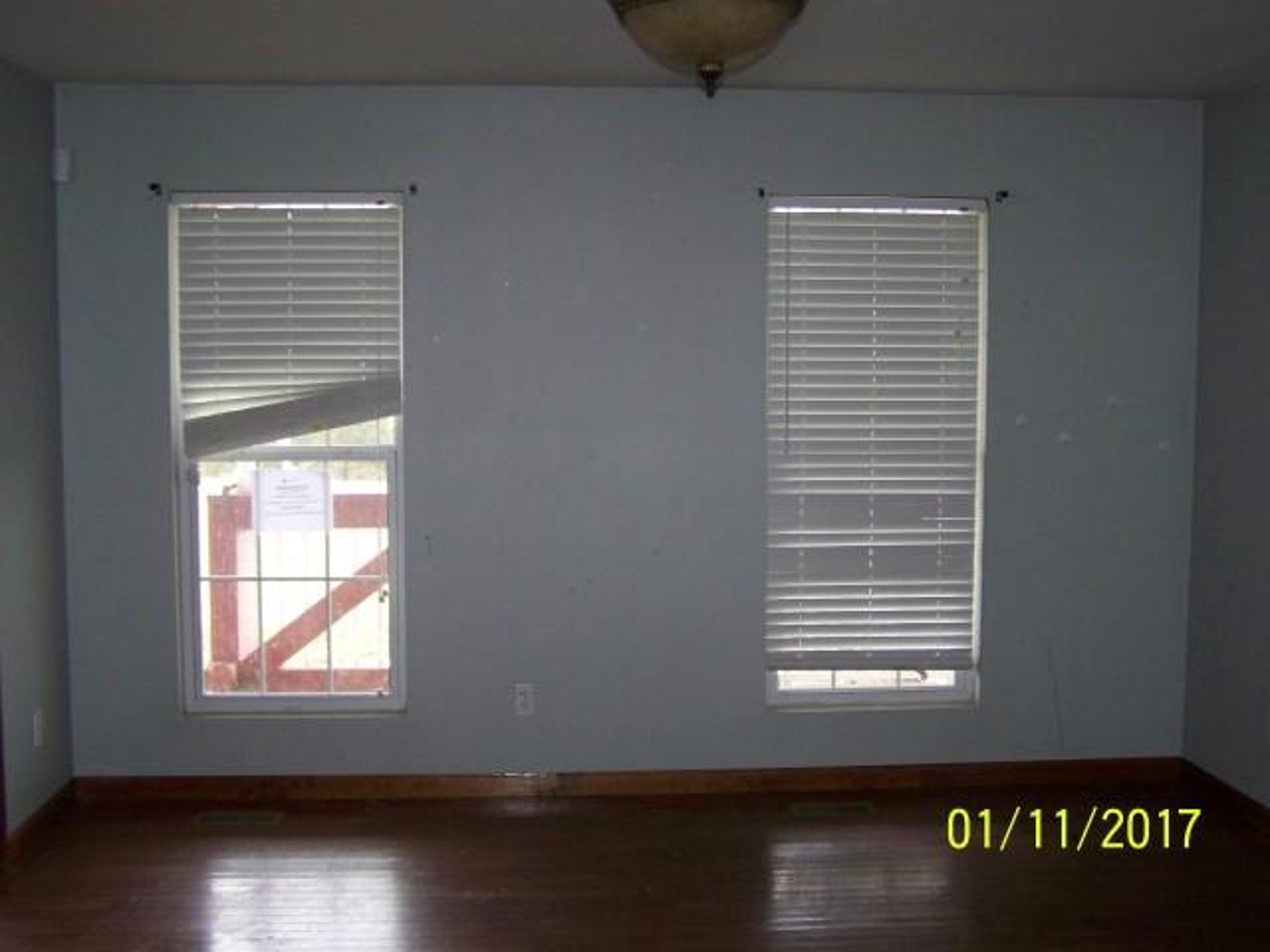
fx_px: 1394
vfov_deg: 37.7
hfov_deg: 49.0
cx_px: 635
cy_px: 476
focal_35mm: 38
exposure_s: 1/30
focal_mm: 6.3
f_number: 2.8
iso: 200
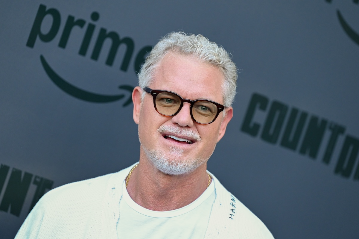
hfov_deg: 11.4
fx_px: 1793
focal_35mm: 180
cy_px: 120
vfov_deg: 7.6
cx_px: 180
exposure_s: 1/1000
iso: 2000
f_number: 3.5
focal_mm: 180
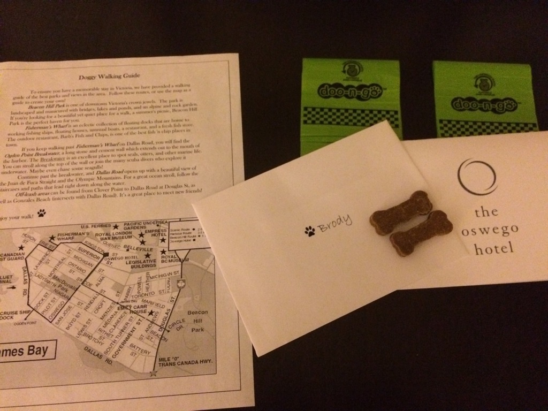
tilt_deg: -68.2
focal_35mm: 29
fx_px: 459
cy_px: 206
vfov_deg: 48.2
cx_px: 274
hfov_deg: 61.7
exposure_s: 1/15
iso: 640
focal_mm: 4.15
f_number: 2.2
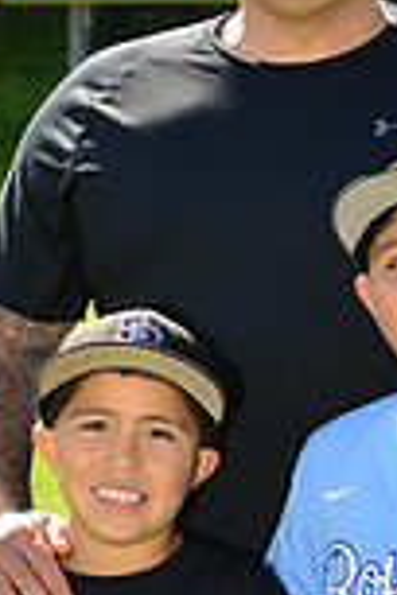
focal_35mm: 303
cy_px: 832
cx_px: 438
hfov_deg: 4.5
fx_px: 5012
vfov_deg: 6.7
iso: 200
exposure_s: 1/250
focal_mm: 80
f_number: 8
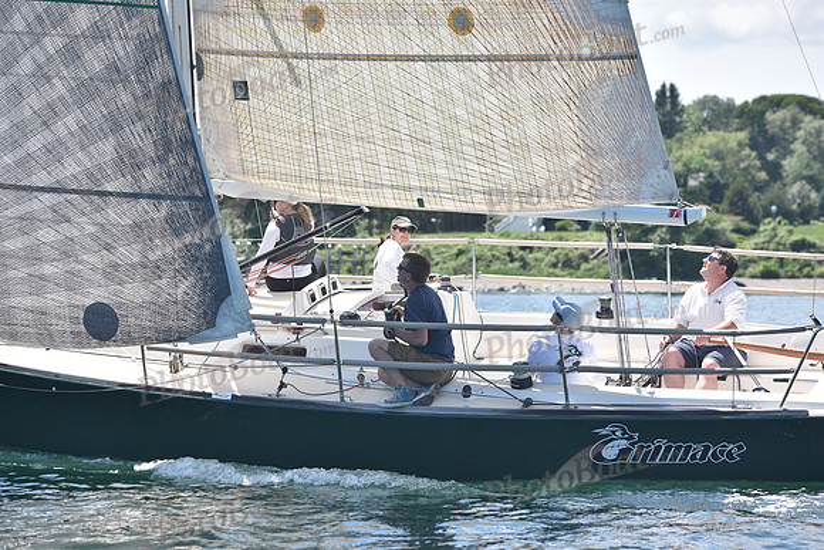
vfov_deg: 14.0
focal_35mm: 98
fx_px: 2244
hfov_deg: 20.8
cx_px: 412
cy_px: 275
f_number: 5
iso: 320
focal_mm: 98
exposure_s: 1/800
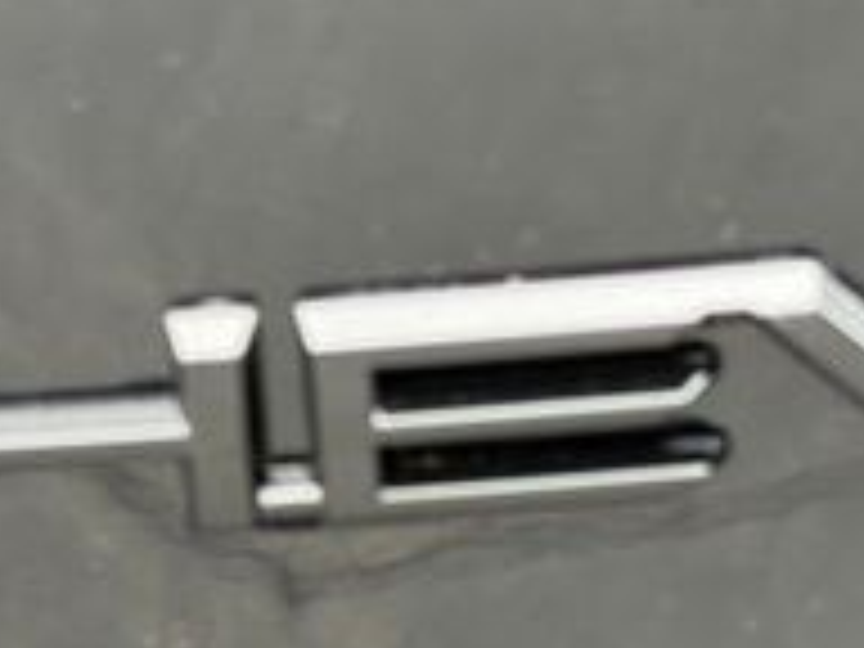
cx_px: 36
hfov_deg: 12.2
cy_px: 549
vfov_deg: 9.2
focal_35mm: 160
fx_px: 3994
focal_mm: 6.76
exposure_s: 1/242
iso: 100
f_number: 1.78
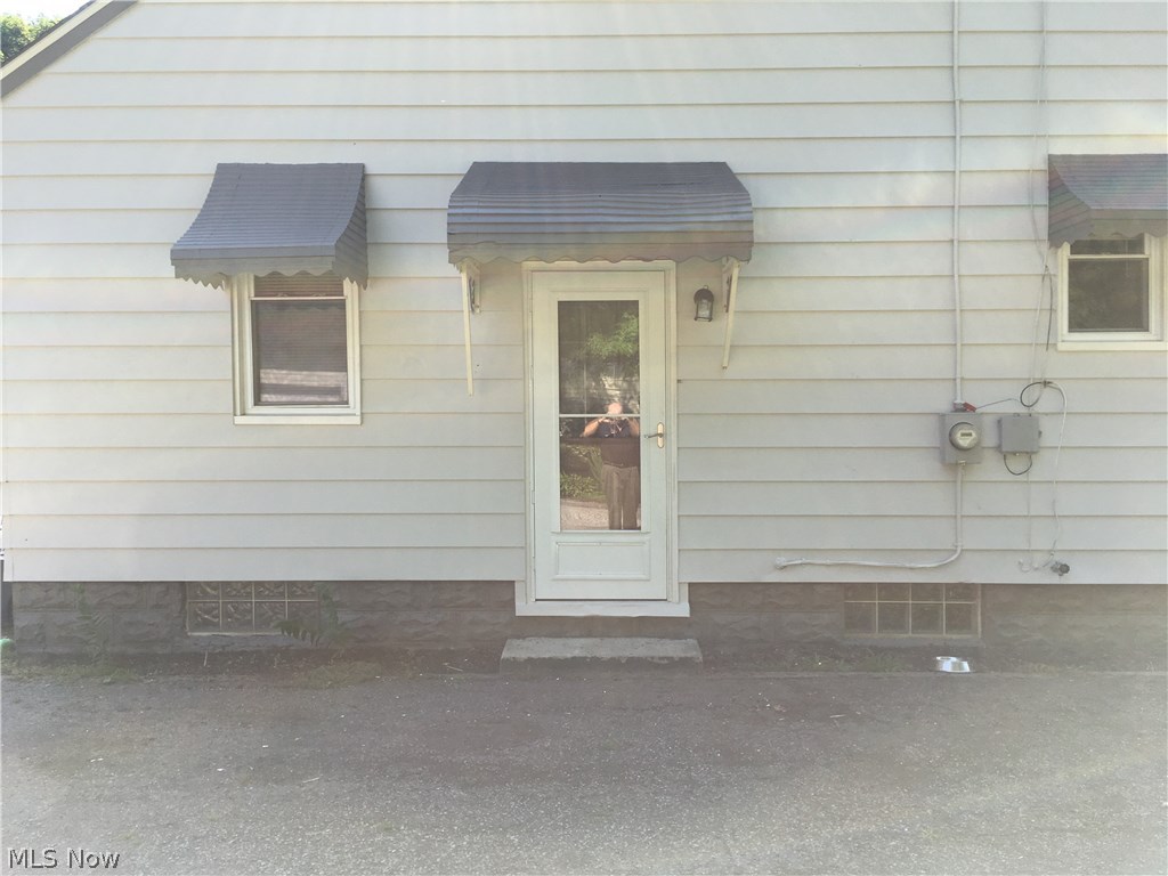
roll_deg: -0.4
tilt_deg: -3.6
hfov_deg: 61.7
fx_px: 979
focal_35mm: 29
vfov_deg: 48.2
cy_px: 438
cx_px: 584
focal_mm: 4.15
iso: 25
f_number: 2.2
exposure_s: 1/478
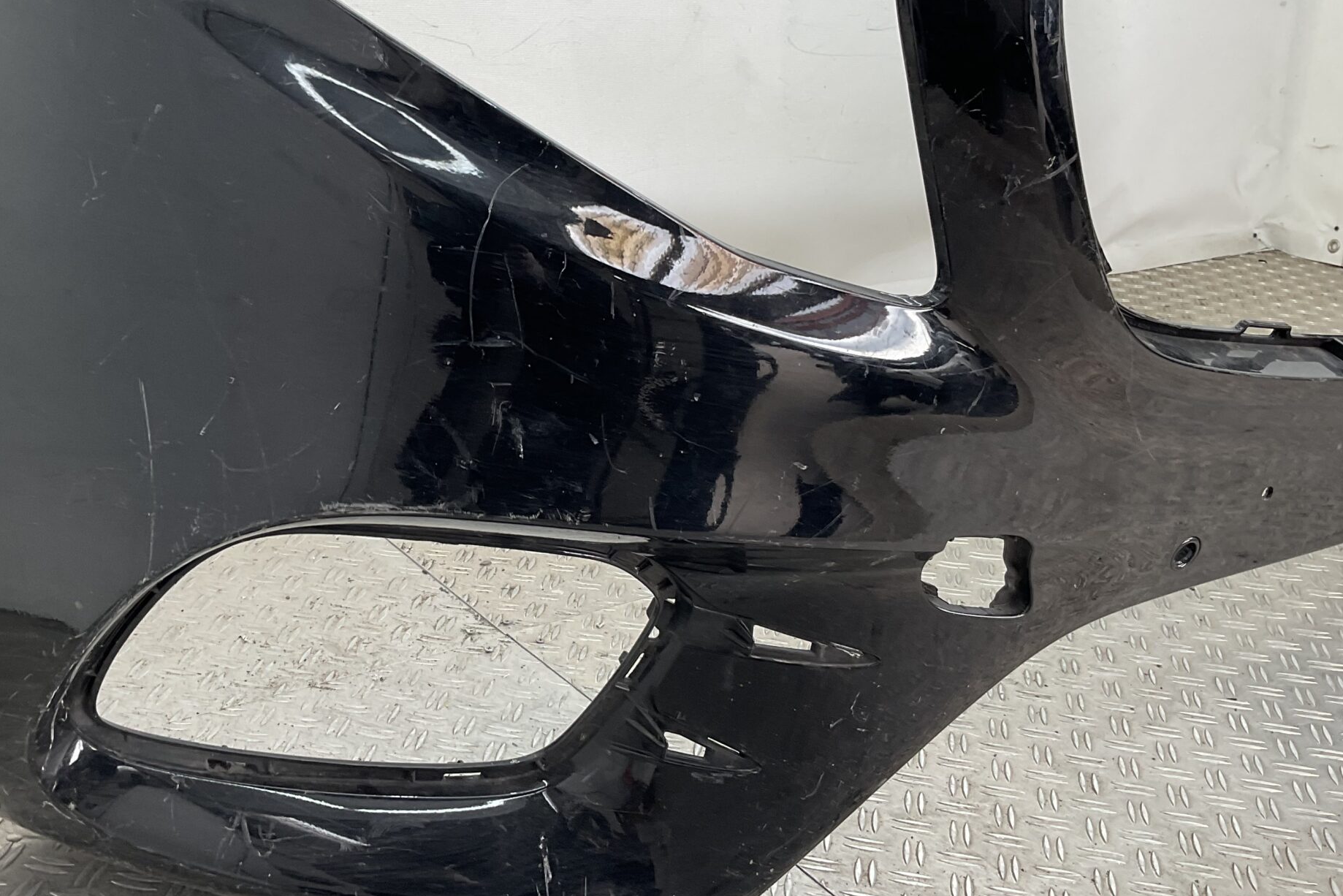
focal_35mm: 42
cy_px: 384
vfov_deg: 31.9
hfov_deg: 46.1
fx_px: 1567
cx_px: 525
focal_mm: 3
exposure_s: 1/120
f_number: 1.8
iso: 25
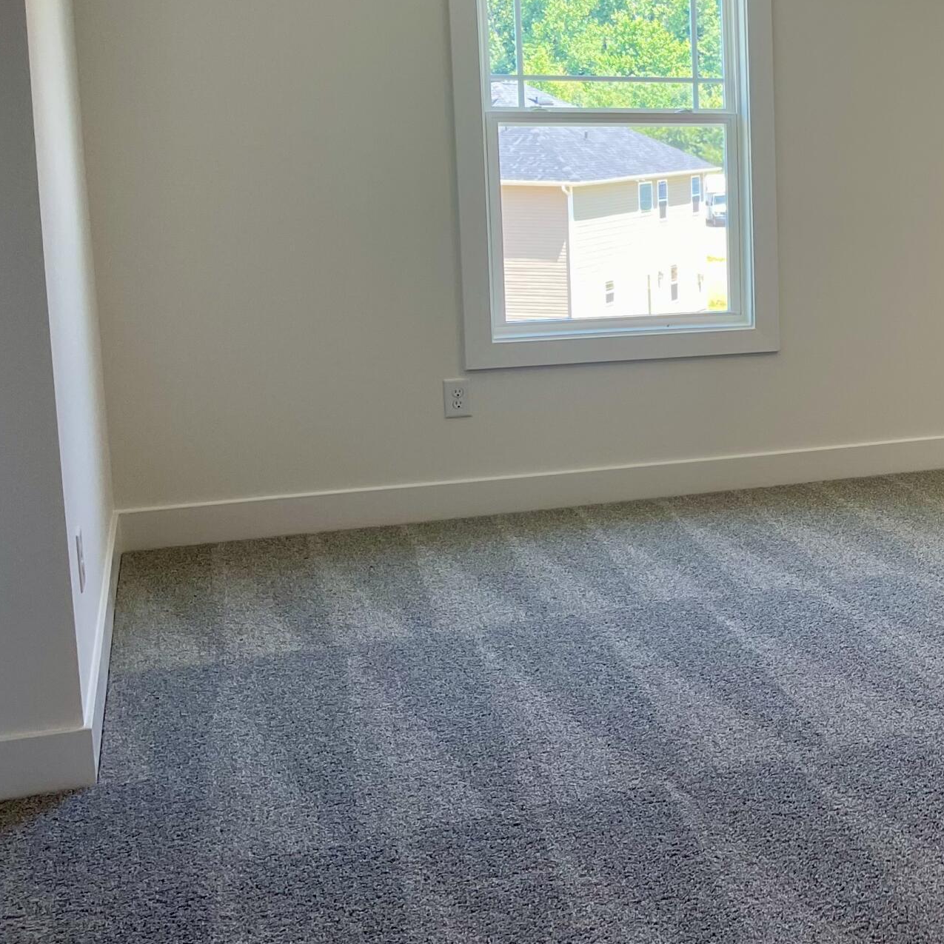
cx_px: 1104
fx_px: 1604
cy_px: 344
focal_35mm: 52
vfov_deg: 32.6
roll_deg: -0.1
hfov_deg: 28.8
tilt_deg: -9.2
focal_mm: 5.1
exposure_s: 1/120
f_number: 1.6
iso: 64
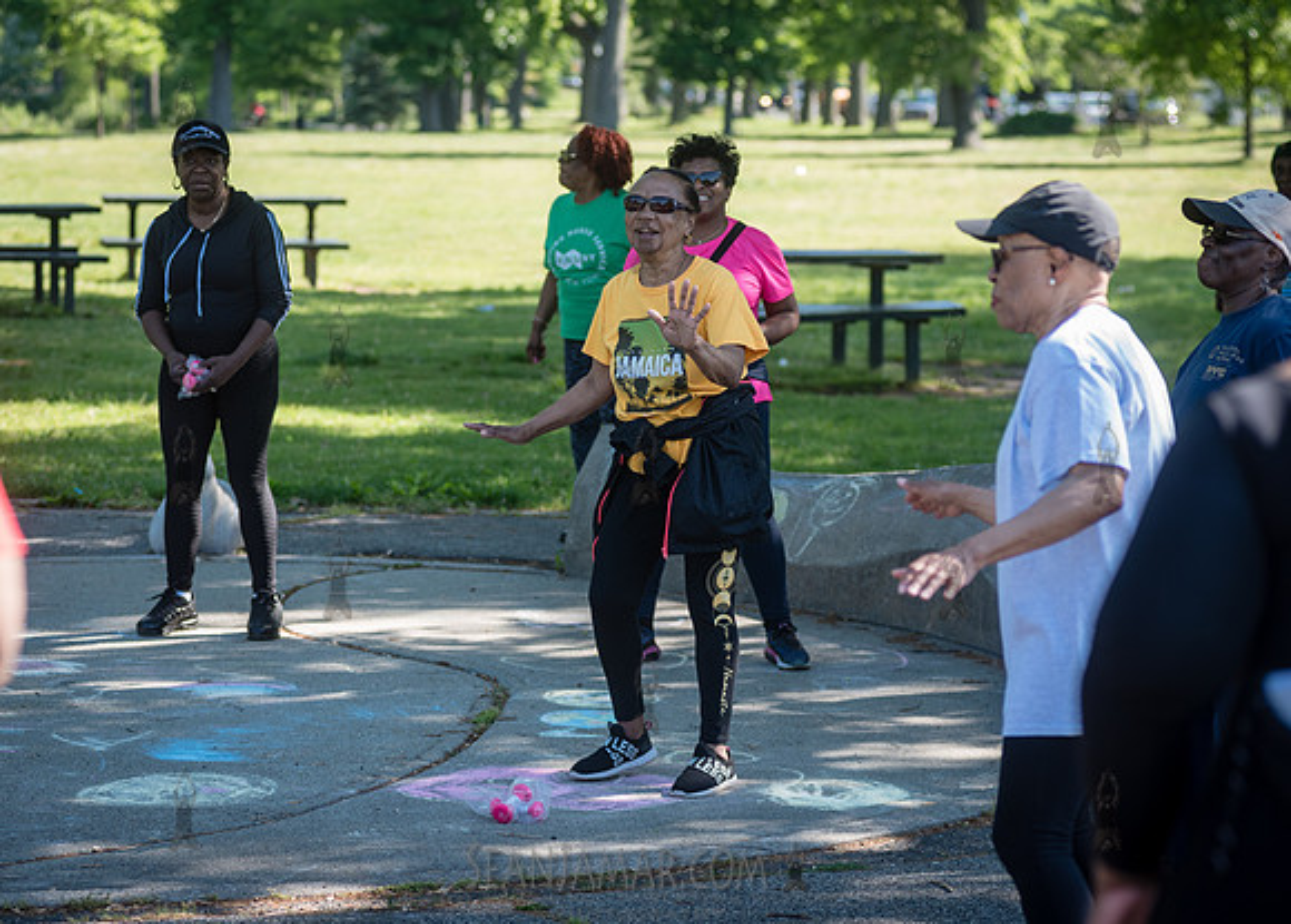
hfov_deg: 16.5
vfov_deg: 11.8
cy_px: 434
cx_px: 633
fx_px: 4451
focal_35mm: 121
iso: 200
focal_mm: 100
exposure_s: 1/400
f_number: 3.5
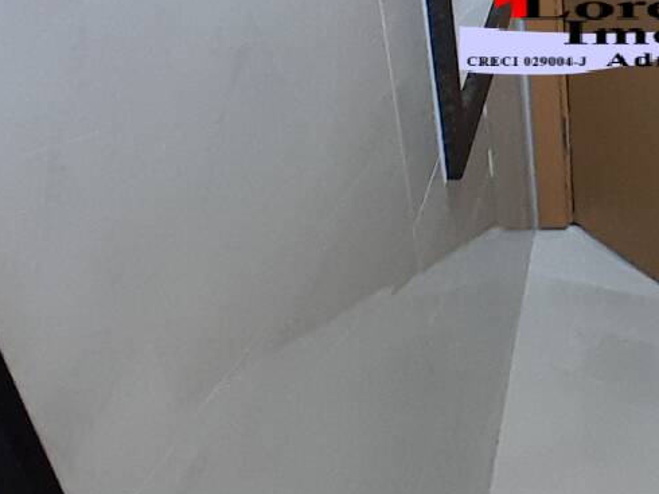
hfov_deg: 34.7
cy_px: 9
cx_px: 660
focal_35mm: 50
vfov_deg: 27.5
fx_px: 951
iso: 160
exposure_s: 1/30
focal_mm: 1.46
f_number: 2.2
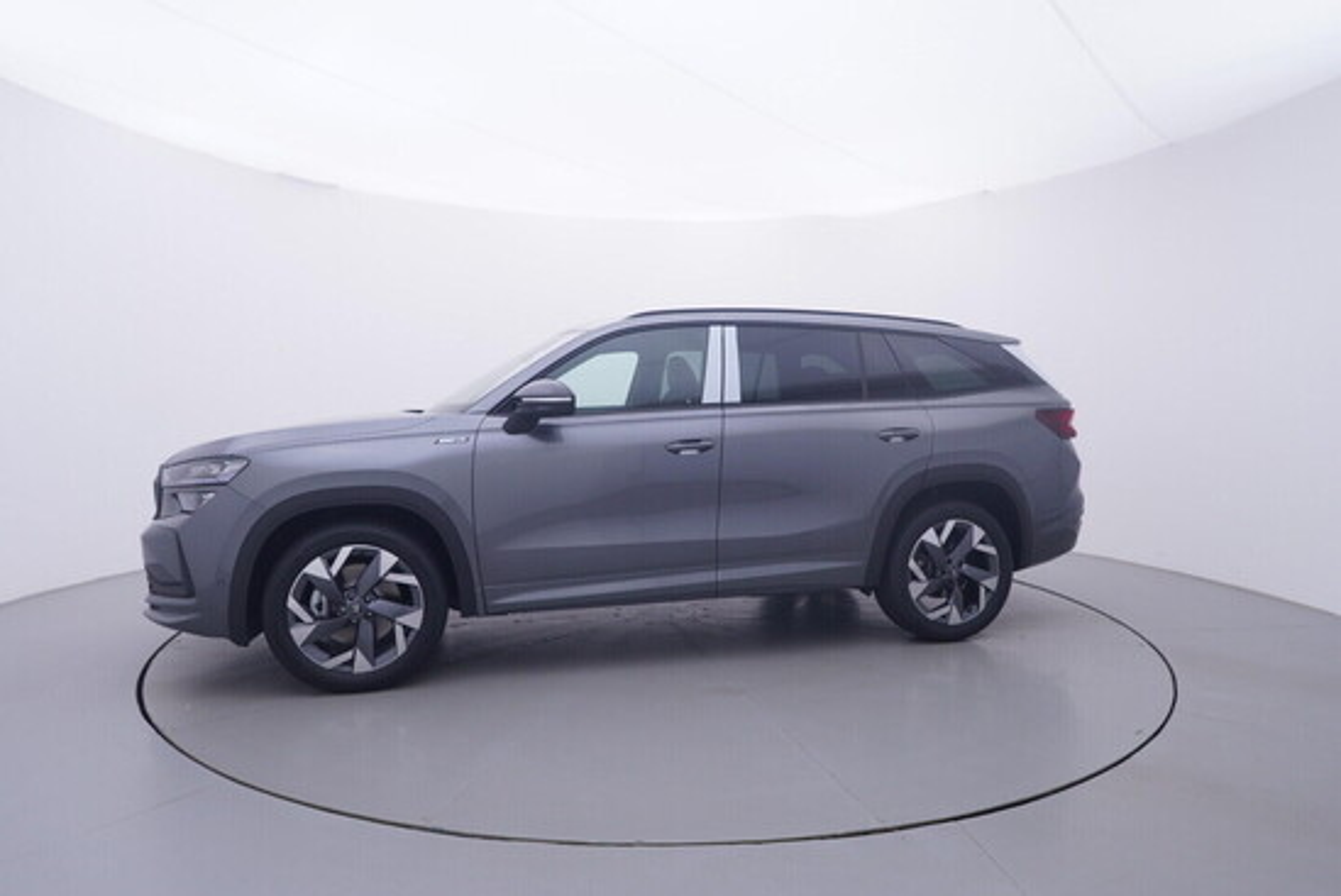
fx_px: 839
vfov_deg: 56.2
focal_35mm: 22
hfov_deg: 77.3
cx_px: 670
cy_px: 448
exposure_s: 1/80
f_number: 5
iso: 200
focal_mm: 15
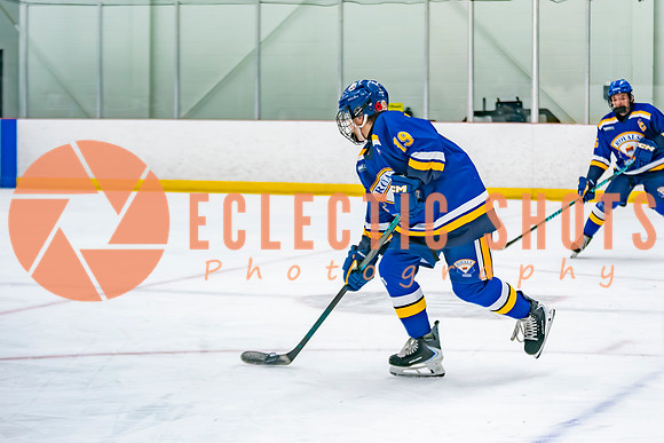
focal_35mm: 105
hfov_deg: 19.3
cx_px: 471
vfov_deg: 13.0
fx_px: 1943
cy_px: 222
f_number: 2.8
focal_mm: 70
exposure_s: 1/640
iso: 2000
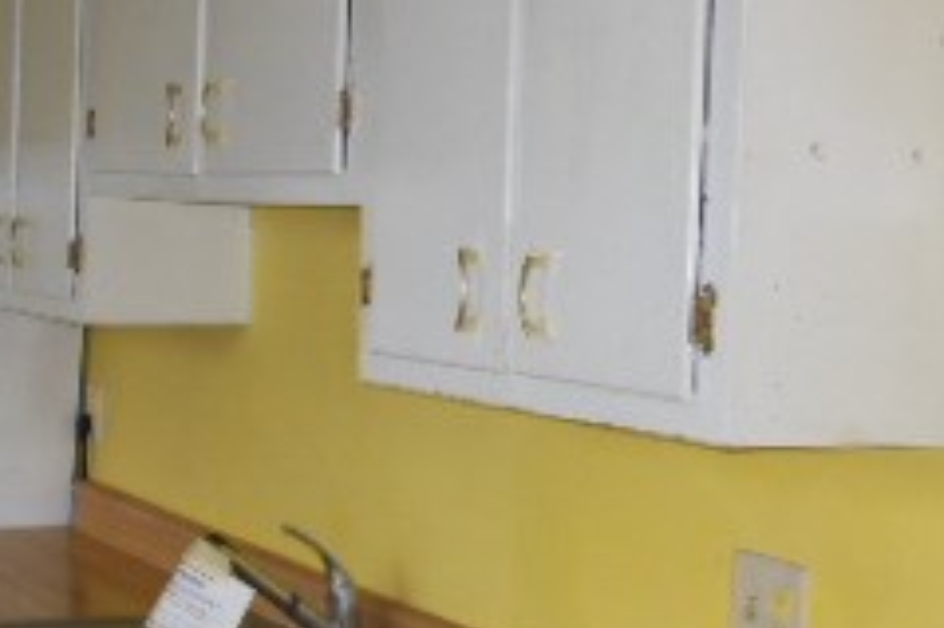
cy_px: 237
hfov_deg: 24.8
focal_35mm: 78
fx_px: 2044
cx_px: 0
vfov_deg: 17.4
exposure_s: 1/25
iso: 200
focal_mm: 5
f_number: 3.7
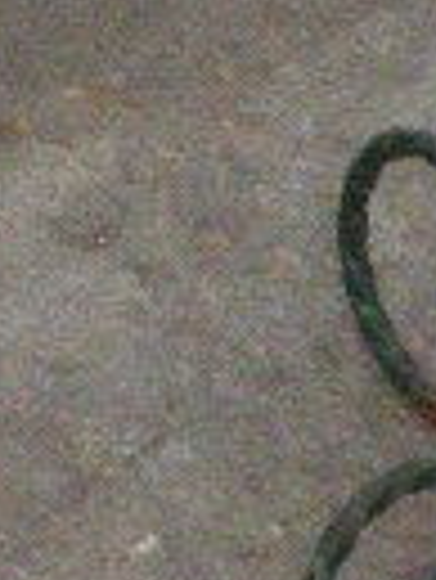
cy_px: -513
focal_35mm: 795
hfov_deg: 1.9
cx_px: 881
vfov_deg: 2.5
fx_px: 13329
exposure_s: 1/50
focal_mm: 25.9
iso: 1600
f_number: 5.4
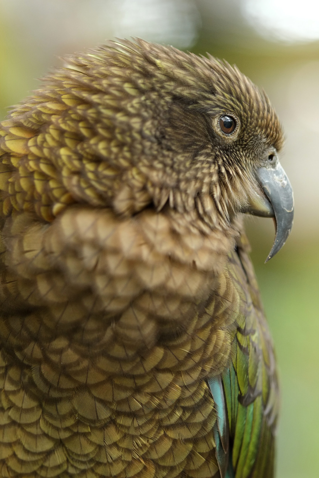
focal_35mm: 135
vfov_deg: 15.2
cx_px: 160
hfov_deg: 10.2
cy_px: 239
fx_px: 1794
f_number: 2
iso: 800
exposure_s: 1/125
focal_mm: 90
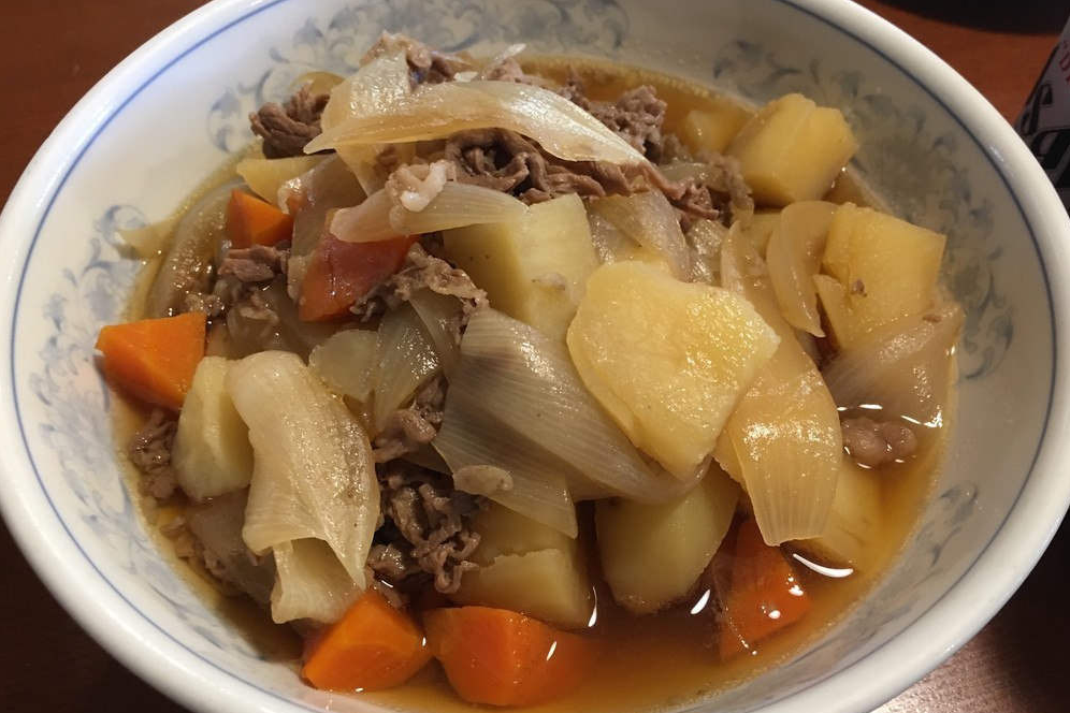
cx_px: 531
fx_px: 921
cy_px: 360
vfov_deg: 42.3
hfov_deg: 60.3
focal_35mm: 31
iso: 64
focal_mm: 4.15
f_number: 2.2
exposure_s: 1/15
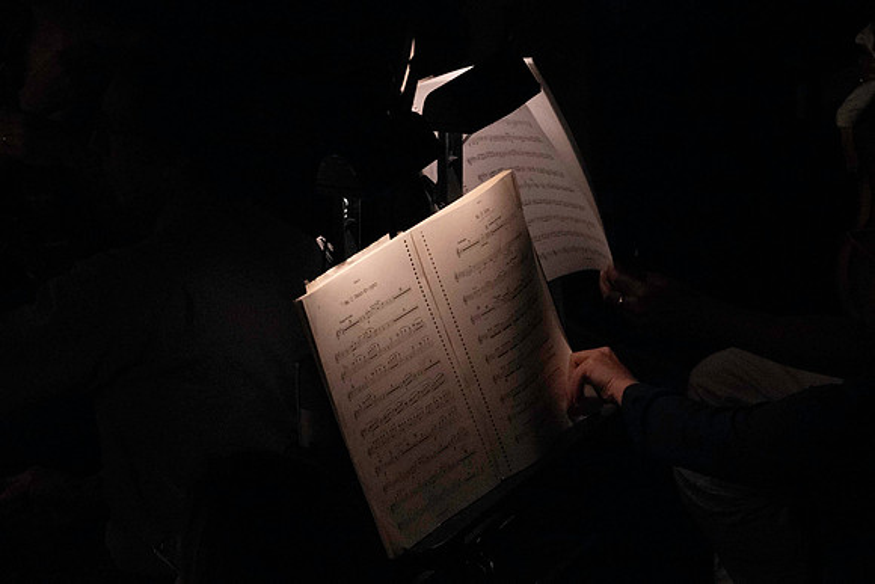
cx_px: 438
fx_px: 3865
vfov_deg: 8.6
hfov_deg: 12.9
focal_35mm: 159
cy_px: 292
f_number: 18
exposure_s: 1/320
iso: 25600
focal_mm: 159
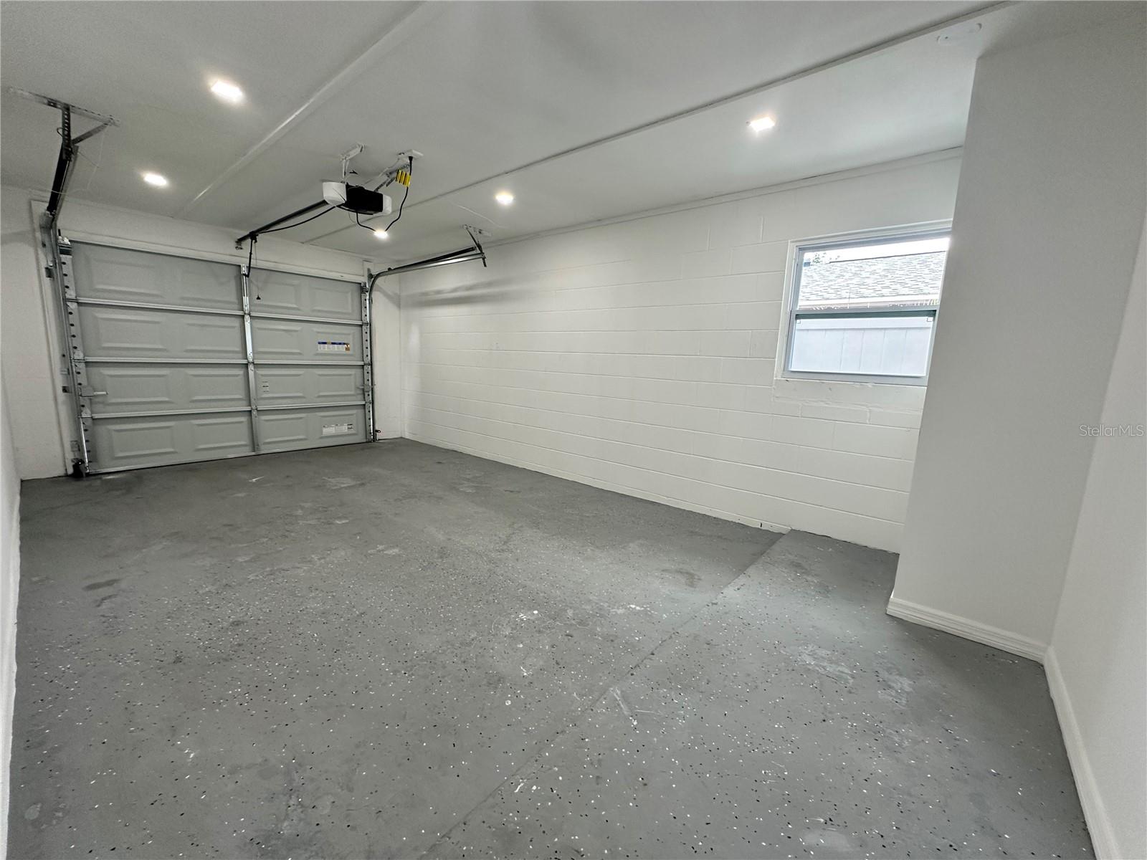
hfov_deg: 102.1
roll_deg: -2.4
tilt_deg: -8.7
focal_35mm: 14
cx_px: 574
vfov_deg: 85.7
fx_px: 464
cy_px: 430
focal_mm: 2.22
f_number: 2.2
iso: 160
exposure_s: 1/99
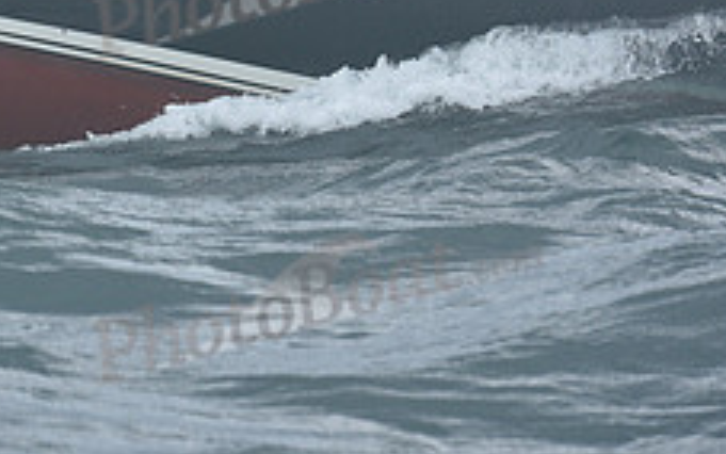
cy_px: -145
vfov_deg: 3.6
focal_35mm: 365
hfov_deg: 5.7
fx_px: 7224
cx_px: -70
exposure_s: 1/800
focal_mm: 140
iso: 320
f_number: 6.3
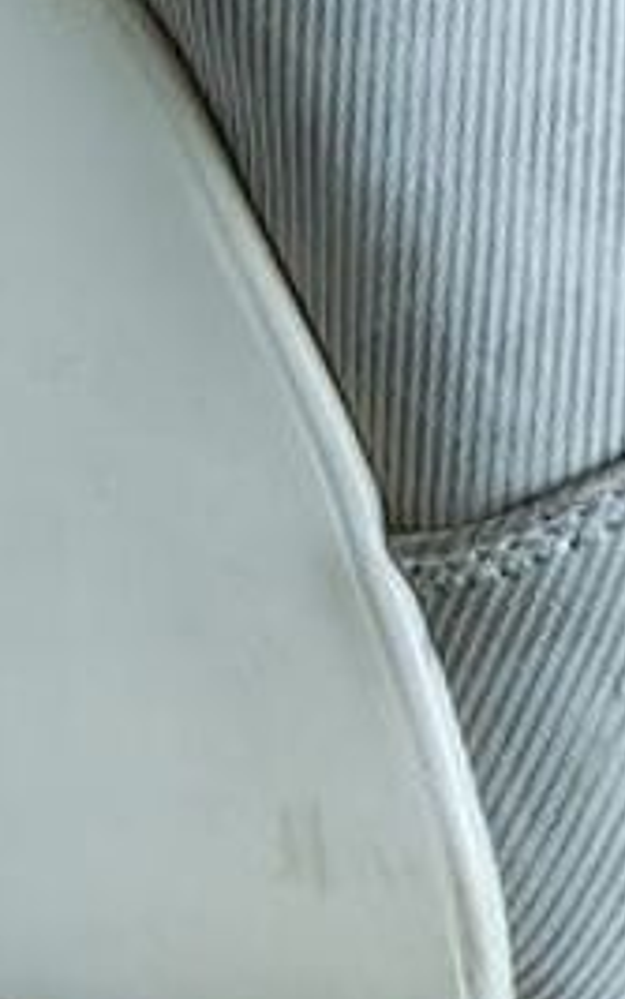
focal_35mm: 164
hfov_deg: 7.6
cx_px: -677
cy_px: -342
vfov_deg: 12.3
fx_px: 4467
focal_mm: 6.12
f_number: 1.9
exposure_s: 1/100
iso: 640
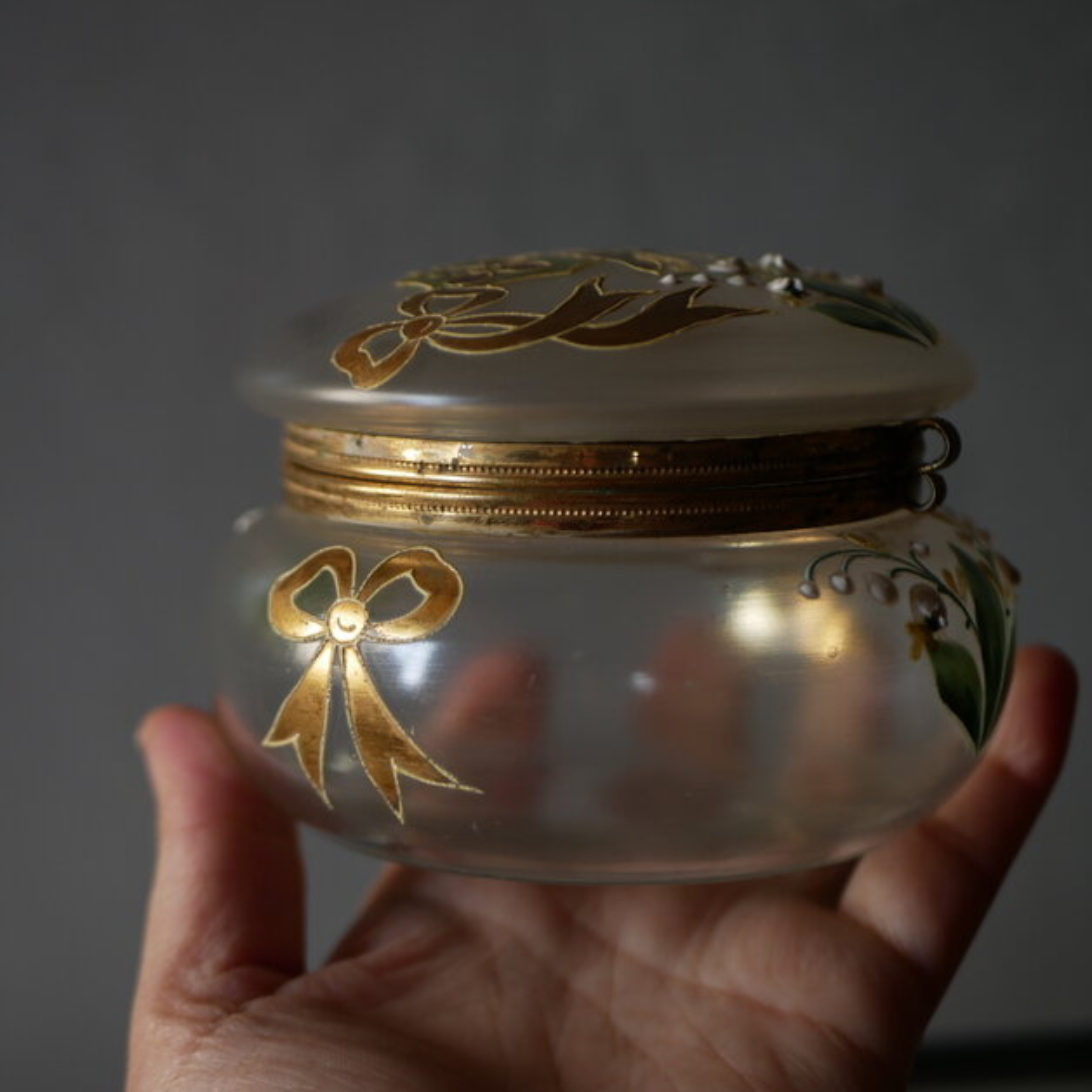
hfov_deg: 28.5
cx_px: 422
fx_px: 2141
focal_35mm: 60
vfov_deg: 28.6
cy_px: 539
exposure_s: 1/200
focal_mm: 25
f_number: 2.2
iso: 200
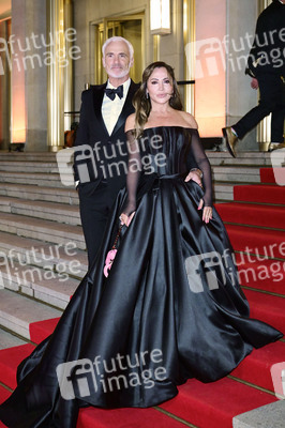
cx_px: 142
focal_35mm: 44
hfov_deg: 30.5
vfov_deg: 44.5
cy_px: 214
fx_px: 523
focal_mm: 44
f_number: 3.5
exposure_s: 1/160
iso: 5000
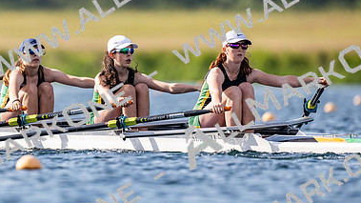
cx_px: 103
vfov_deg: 1.3
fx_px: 9207
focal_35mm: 962
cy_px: 80
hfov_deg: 2.2
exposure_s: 1/2500
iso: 320
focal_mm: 600
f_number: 4
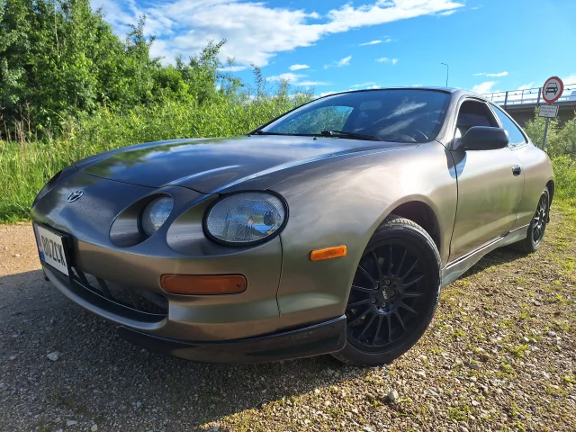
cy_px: 216
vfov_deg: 58.9
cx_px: 288
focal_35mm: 23
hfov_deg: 73.9
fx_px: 383
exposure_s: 1/2421
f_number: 1.8
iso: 40
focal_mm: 5.54
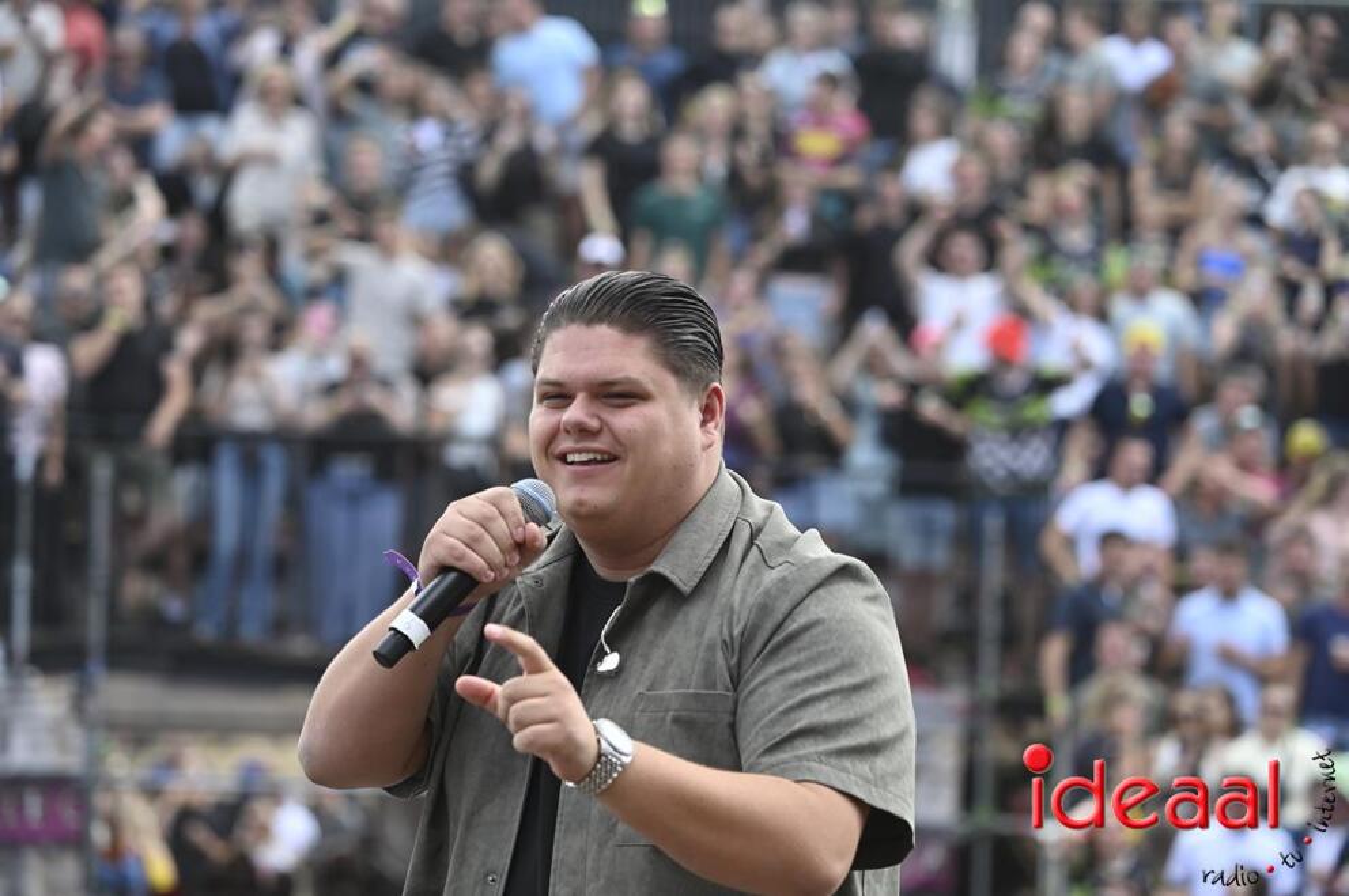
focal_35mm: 160
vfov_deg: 8.6
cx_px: 674
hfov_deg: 12.9
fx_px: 5989
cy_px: 448
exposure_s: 1/640
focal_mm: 160
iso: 400
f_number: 4.8
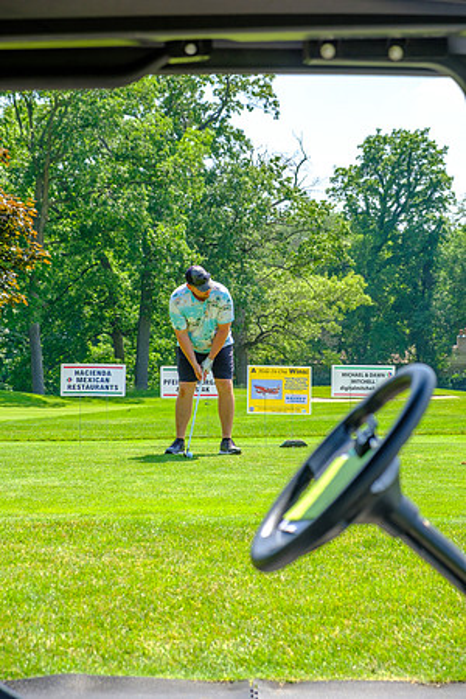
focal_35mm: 83
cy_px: 350
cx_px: 233
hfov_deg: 16.5
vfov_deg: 24.5
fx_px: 1611
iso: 200
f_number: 5.6
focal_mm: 55
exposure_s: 1/320
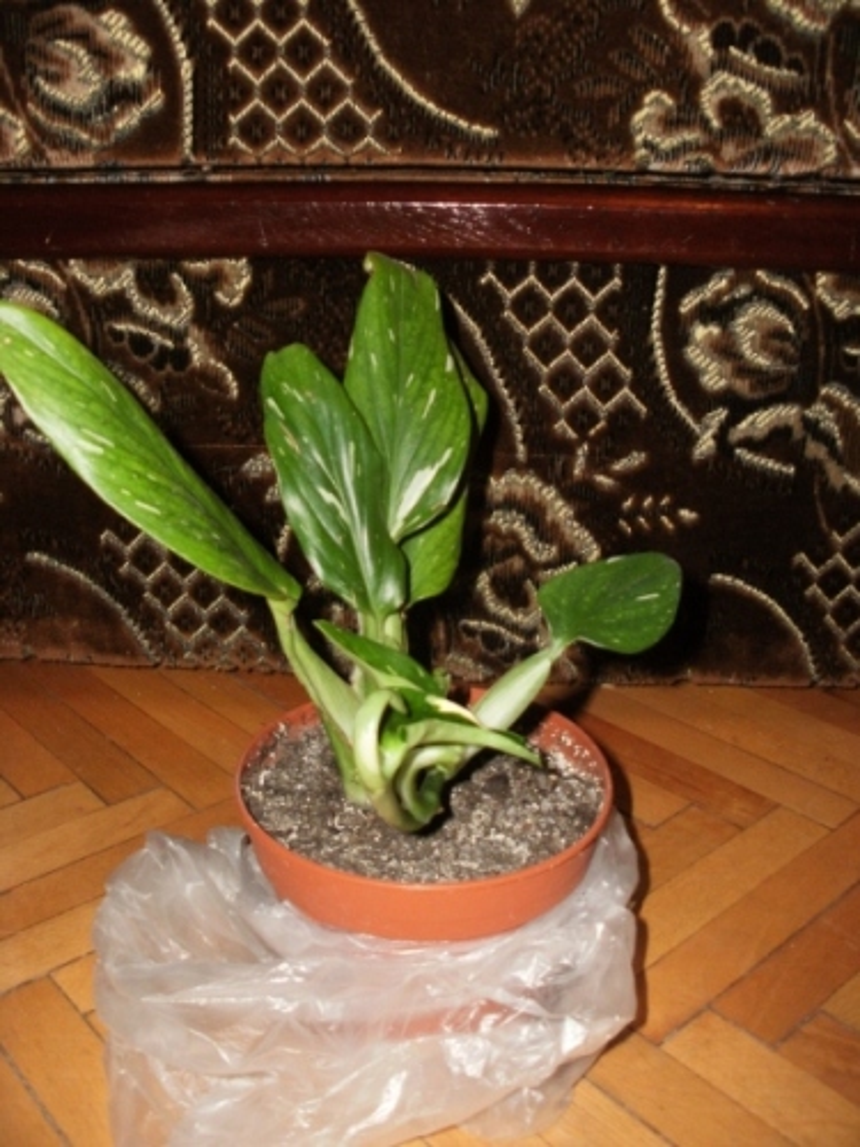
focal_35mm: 36
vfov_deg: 51.4
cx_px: 430
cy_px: 574
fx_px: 1193
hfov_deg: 39.7
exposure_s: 1/30
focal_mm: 6.3
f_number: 3.5
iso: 125
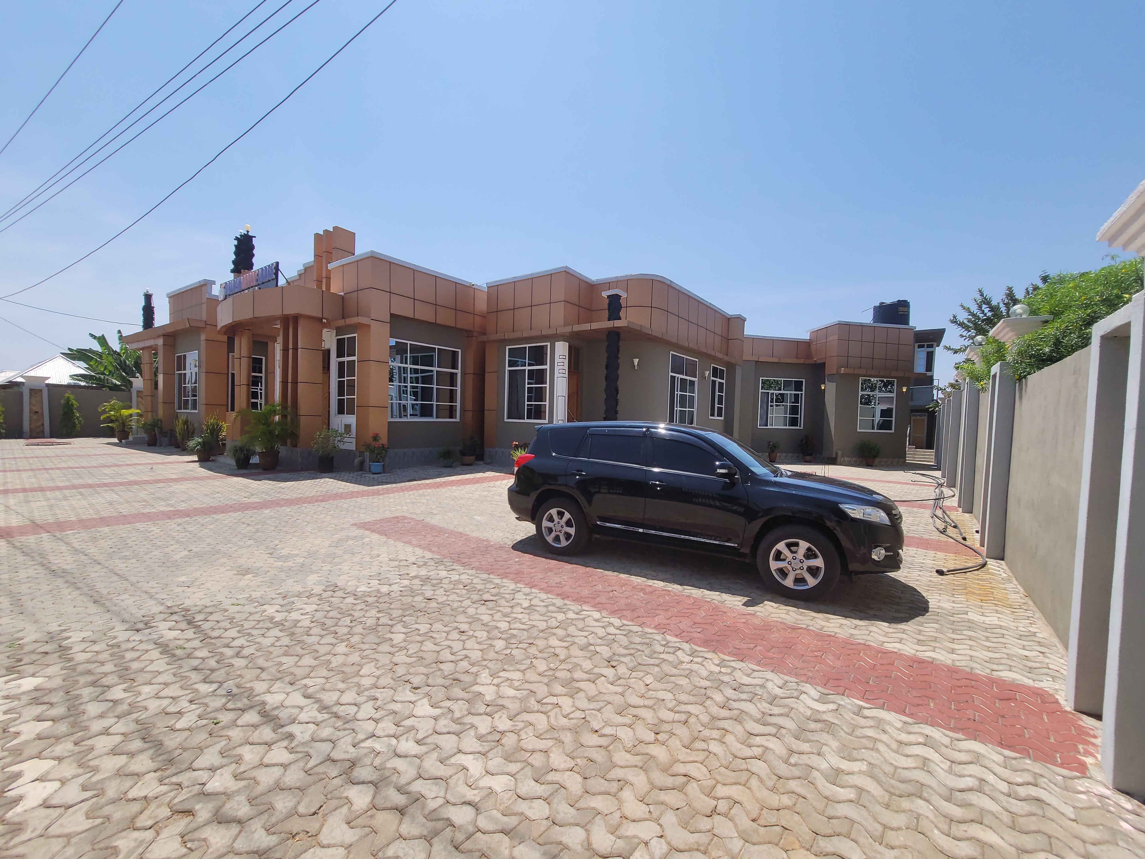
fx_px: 430
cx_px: 572
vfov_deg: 89.9
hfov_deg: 106.2
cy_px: 430
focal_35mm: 13
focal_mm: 2.2
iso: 64
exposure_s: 1/2060
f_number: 2.2
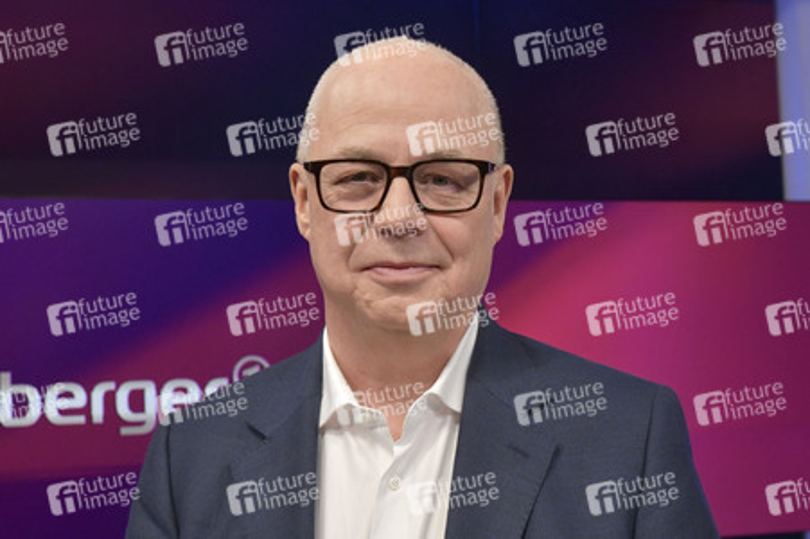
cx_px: 405
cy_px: 270
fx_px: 1079
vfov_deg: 28.0
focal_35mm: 48
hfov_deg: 41.1
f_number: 6.3
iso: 2500
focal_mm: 48
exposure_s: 1/200
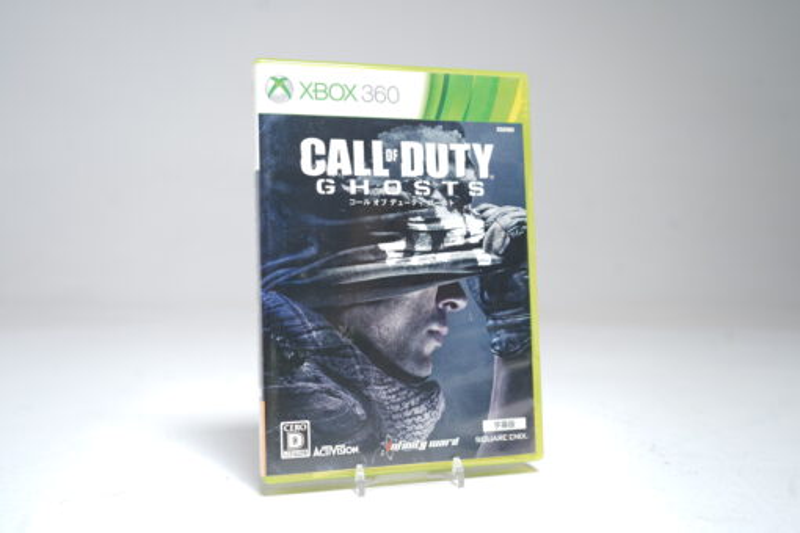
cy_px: 266
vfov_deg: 36.9
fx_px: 800
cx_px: 400
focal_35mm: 36
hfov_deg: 53.1
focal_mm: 36
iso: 64
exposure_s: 1/2
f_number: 5
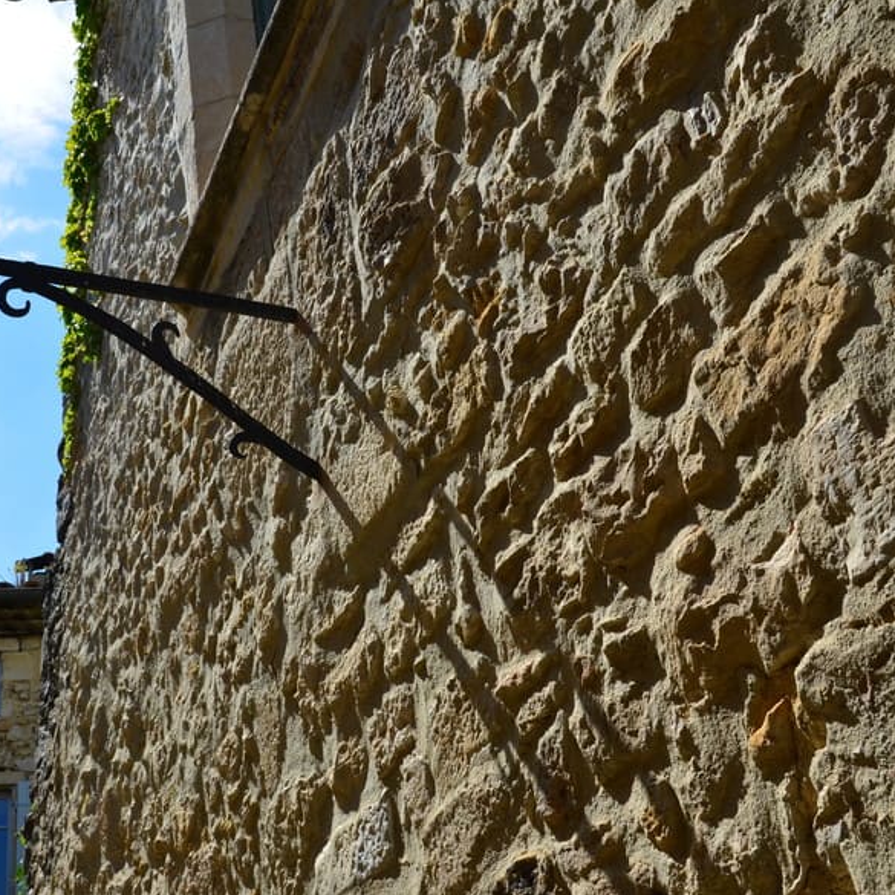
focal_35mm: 47
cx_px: 338
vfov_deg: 36.1
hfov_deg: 35.9
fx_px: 1375
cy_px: 450
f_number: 11
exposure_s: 1/160
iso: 100
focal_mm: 24
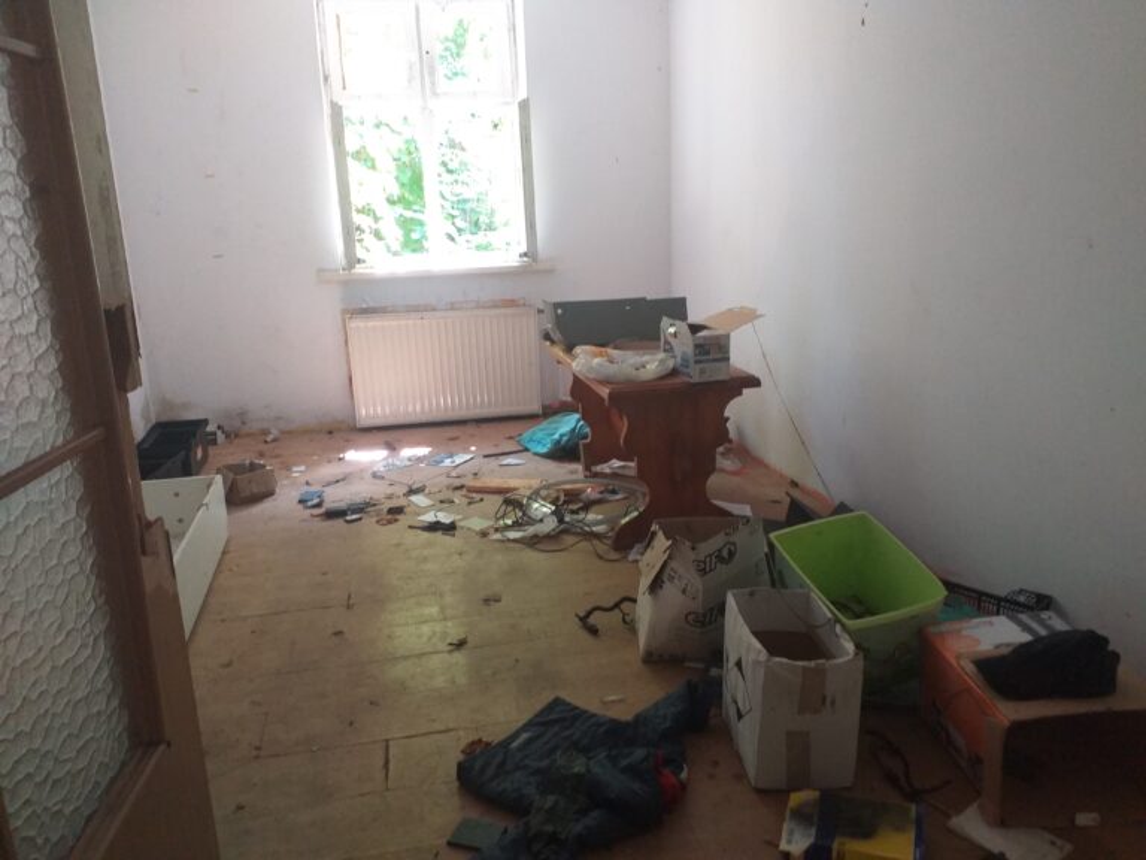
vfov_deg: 51.4
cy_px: 430
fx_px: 894
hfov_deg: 65.3
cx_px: 573
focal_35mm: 27
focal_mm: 3.6
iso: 160
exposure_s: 1/50
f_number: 1.9
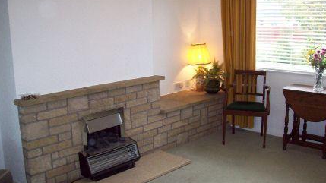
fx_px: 354
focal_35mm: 41
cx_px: 161
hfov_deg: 49.4
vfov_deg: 29.0
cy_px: 98
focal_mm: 6
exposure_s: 1/64
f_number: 2.7
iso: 200
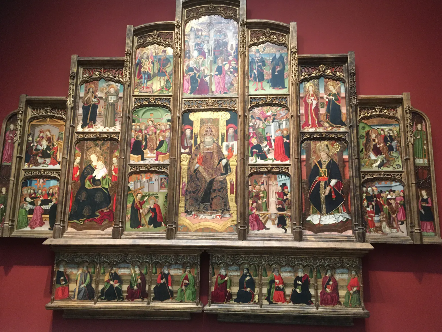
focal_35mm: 30
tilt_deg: +10.3
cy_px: 165
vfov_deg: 46.8
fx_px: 383
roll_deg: -1.1
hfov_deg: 60.0
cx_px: 225
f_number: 2.2
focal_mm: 4.15
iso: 200
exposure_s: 1/20
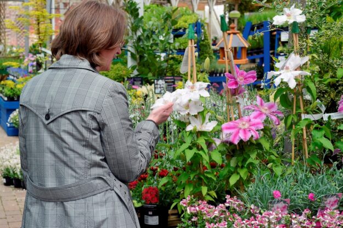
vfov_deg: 19.4
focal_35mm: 70
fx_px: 667
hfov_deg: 28.9
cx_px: 172
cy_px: 114
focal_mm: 70
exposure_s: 1/200
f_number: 11
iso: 320
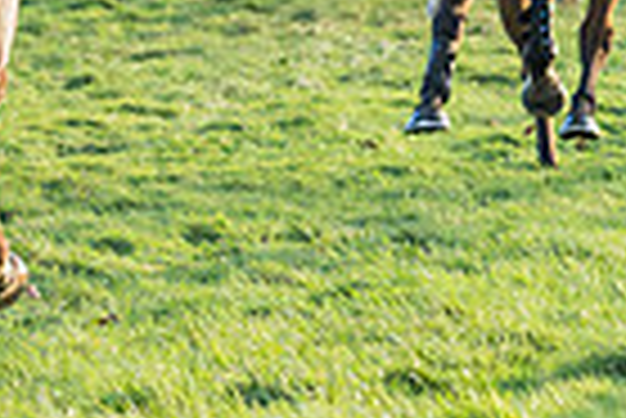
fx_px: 12359
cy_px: -140
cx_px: -1104
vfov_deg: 1.9
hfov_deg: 2.9
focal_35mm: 710
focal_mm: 117
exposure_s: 1/1000
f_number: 4
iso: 800
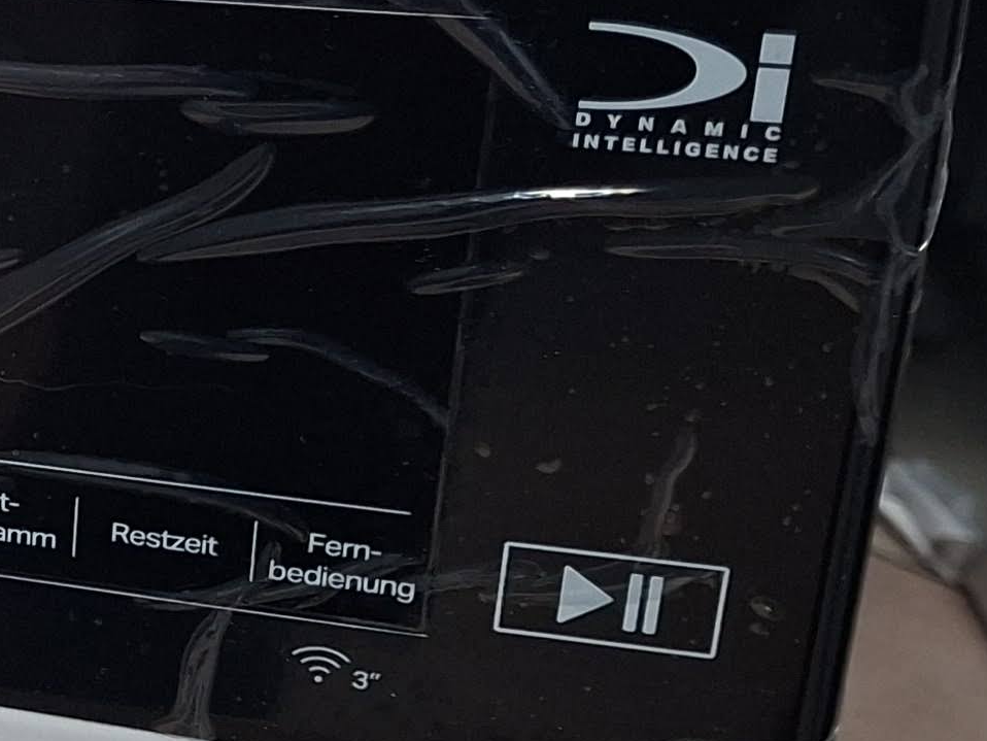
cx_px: -780
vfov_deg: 15.4
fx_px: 2738
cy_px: 214
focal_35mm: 96
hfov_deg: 16.9
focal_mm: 5.54
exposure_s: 1/50
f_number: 1.8
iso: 200
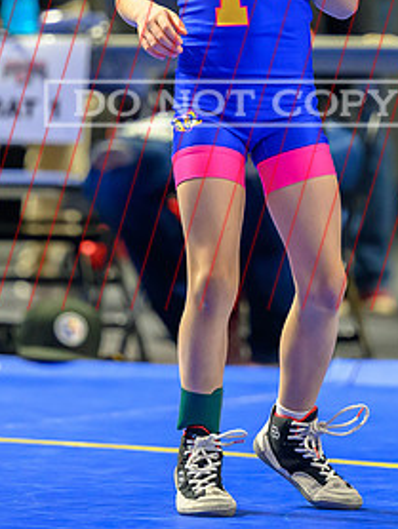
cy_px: 41
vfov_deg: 4.7
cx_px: 250
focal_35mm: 421
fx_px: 6444
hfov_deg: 3.5
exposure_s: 1/800
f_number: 2.8
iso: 4000
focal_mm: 155
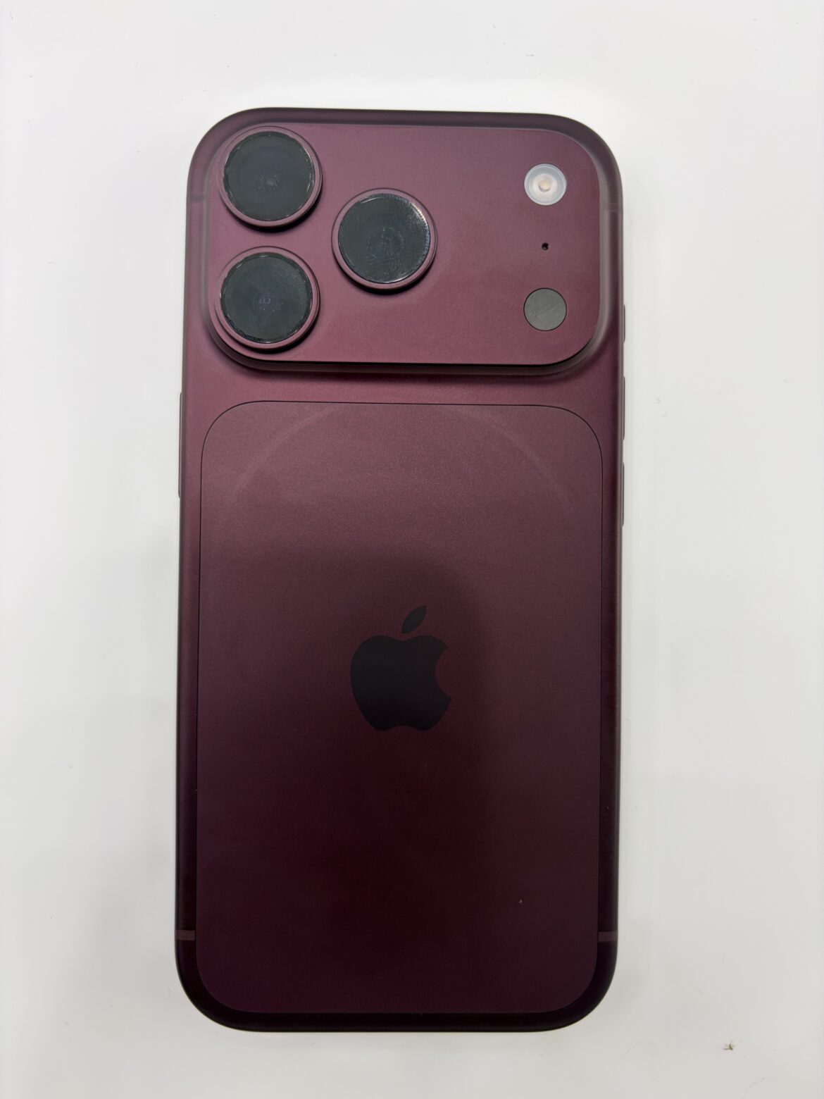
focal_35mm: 26
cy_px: 550
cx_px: 412
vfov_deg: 67.3
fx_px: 825
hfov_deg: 53.1
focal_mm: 5.96
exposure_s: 1/100
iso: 50
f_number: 1.6
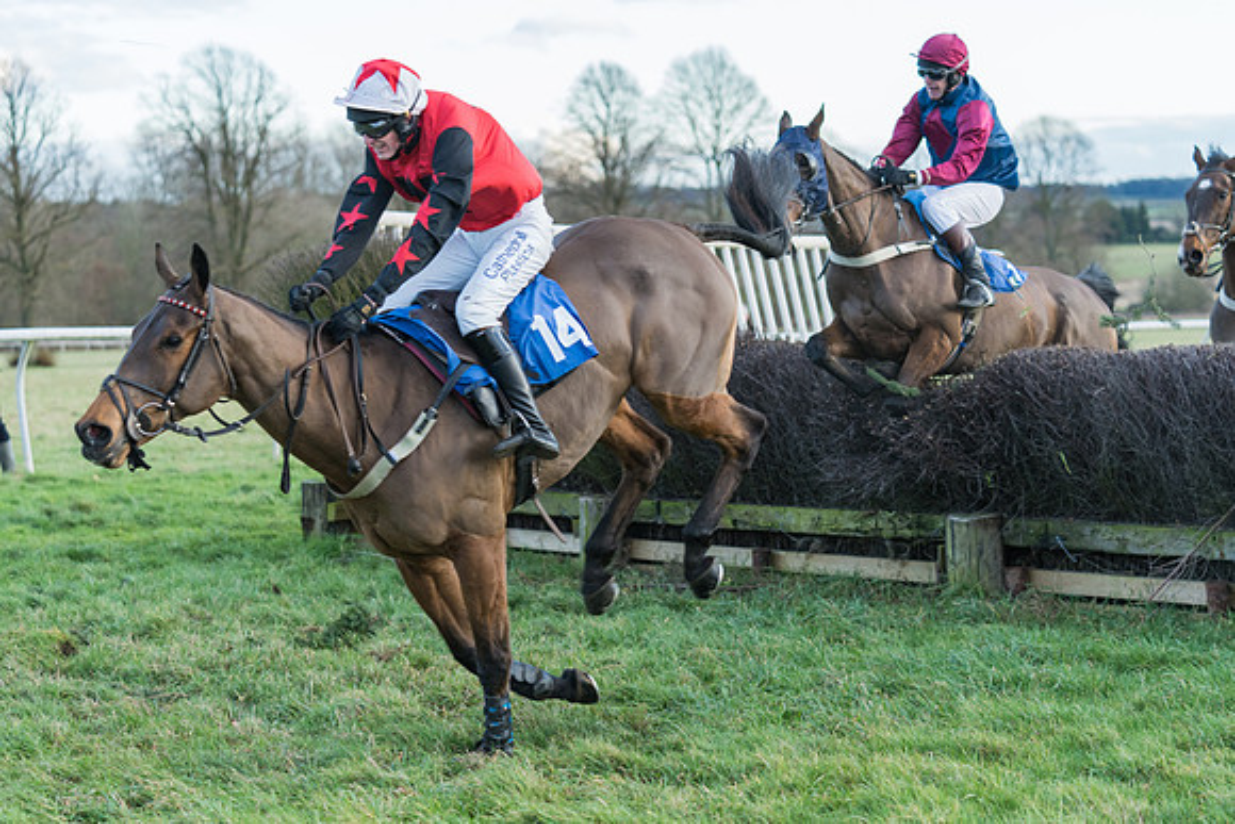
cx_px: 635
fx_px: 2818
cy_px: 421
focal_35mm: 82
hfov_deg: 24.7
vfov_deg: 16.6
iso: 800
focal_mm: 70
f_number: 2.8
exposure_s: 1/1000
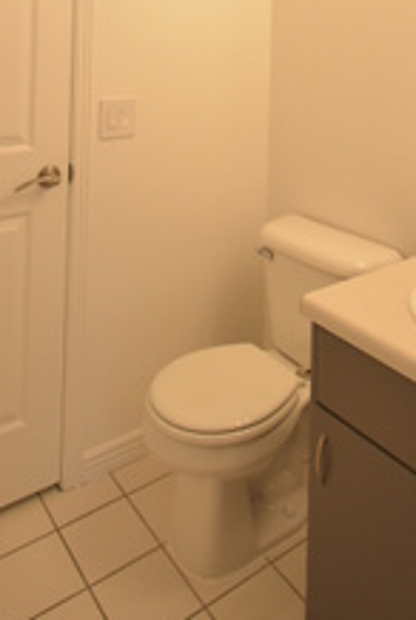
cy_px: 14
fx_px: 570
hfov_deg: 40.0
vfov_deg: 48.2
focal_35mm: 33
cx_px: 229
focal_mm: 10
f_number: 4.5
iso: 1600
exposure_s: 1/640
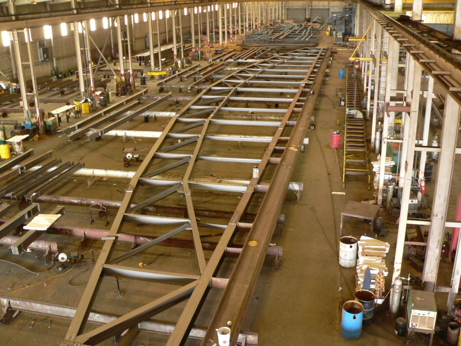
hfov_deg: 51.4
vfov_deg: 39.7
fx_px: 479
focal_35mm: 36
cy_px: 173
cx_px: 230
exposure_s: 1/4
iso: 200
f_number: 2.8
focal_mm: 6
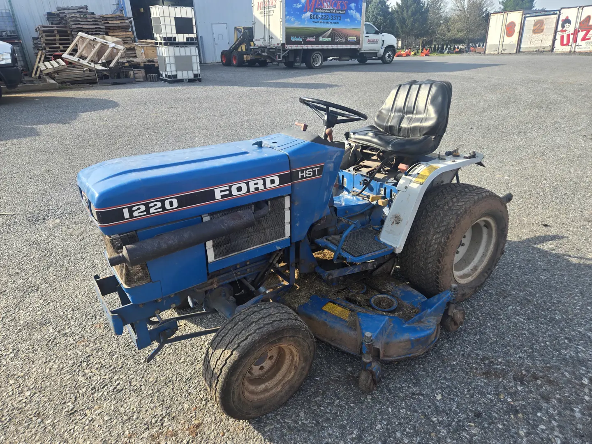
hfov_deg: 73.9
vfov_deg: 58.9
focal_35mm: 23
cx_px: 296
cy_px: 222
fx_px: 393
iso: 25
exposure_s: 1/562
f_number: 1.8
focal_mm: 5.4
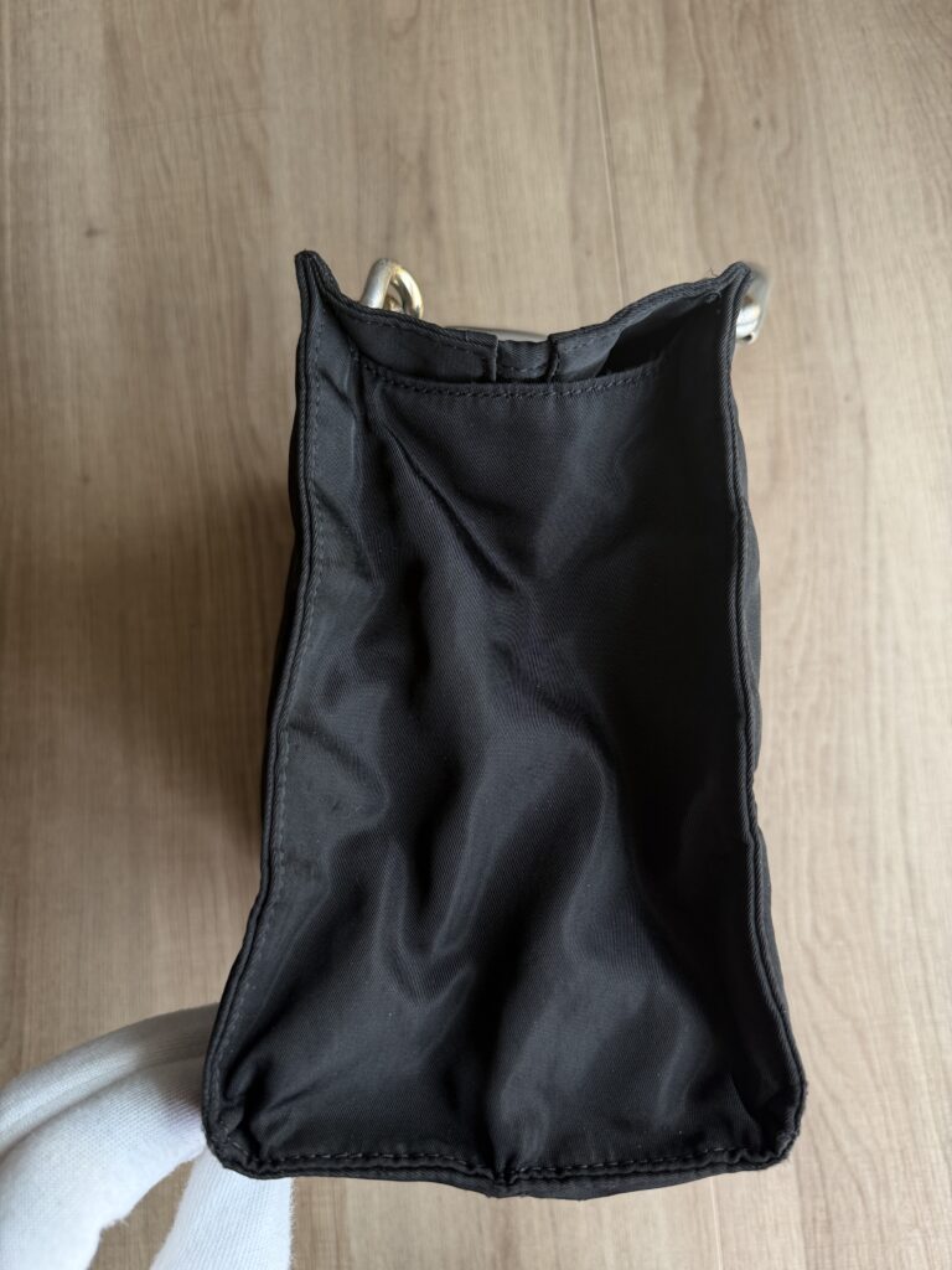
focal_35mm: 24
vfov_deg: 71.6
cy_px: 635
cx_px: 476
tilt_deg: -84.8
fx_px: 880
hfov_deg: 56.8
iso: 64
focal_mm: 6.76
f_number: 1.78
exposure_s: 1/133
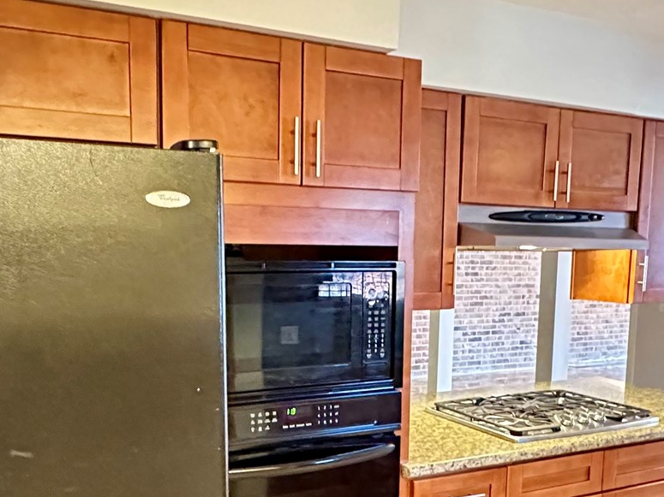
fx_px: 710
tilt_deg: -5.9
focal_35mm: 37
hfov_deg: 50.1
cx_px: 309
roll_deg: -1.2
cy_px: 337
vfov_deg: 38.2
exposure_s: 1/24
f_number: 2.2
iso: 2500
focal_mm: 2.22
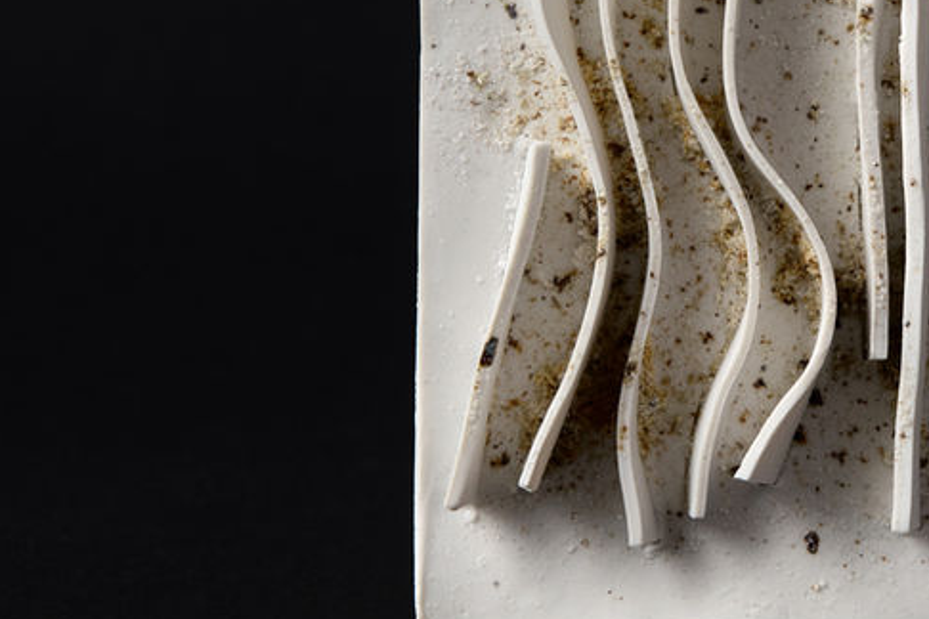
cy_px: 167
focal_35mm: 137
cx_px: 745
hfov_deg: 14.9
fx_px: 3535
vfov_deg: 10.0
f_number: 11
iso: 100
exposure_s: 1/125
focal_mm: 65
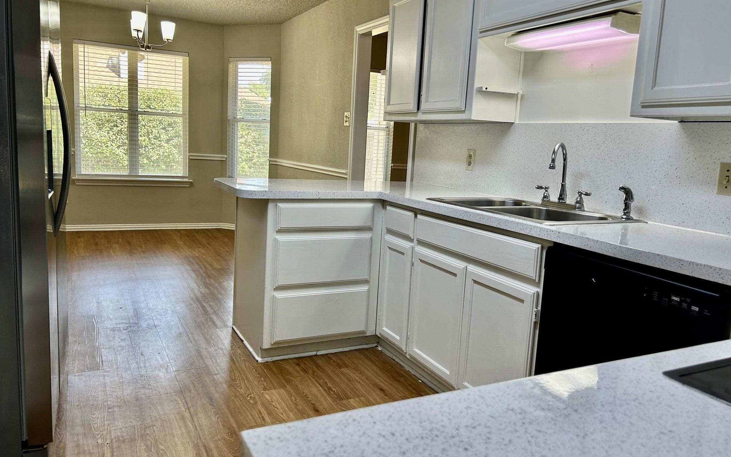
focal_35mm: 28
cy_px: 217
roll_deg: -3.0
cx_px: 361
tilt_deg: -7.0
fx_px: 558
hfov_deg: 66.5
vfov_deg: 44.5
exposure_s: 1/126
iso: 64
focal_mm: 5.7
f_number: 1.5
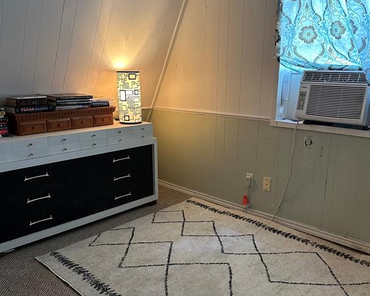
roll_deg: -1.5
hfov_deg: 55.6
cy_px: 157
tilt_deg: -14.0
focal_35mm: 32
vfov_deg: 45.8
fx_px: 351
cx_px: 189
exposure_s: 1/60
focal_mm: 6.86
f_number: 1.78
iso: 400
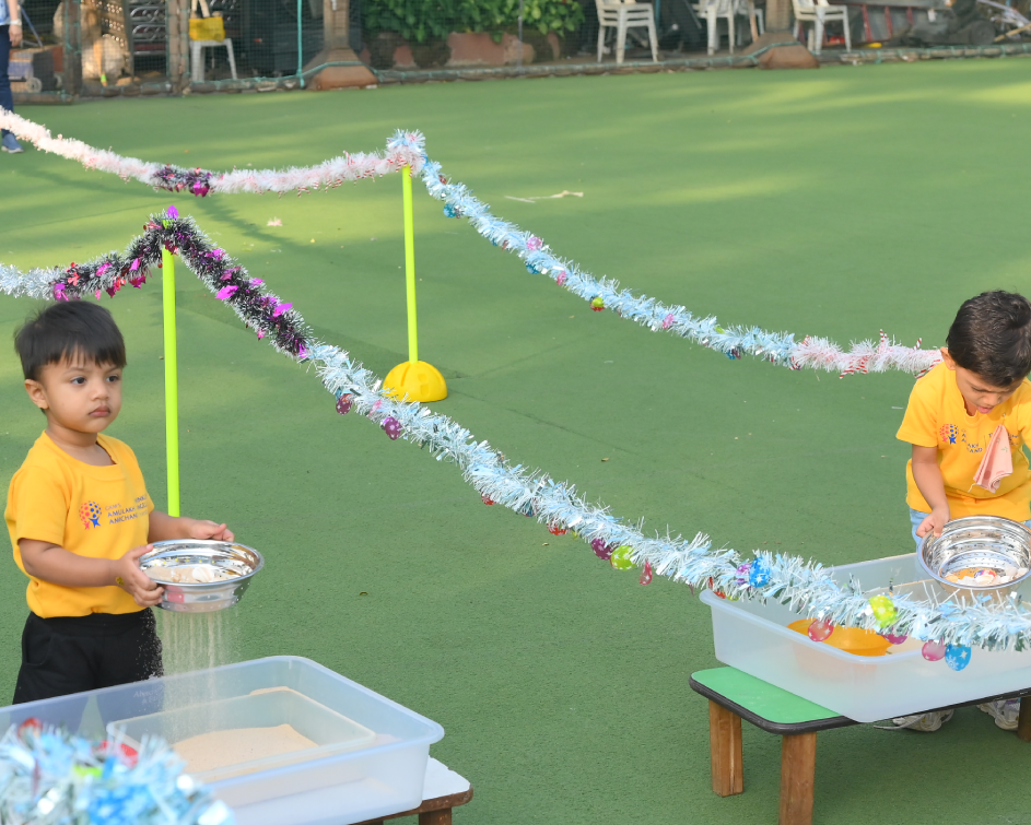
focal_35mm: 71
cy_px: 544
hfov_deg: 26.5
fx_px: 2167
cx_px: 301
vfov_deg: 21.5
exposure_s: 1/1000
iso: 1000
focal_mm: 44
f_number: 5.6
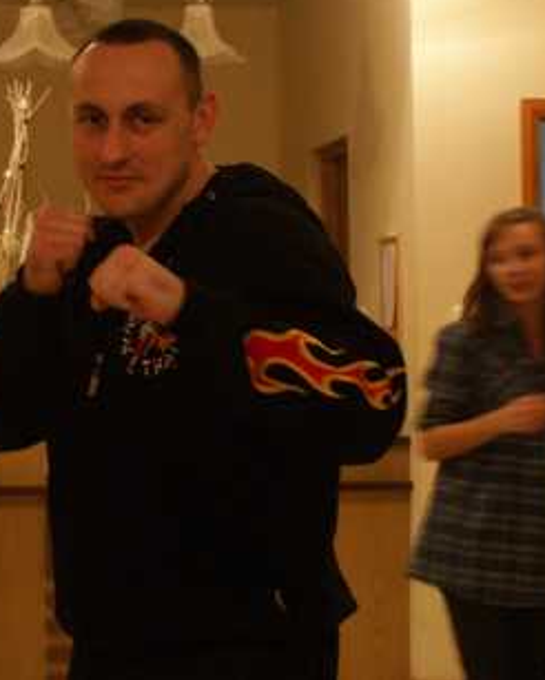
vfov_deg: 21.6
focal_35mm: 88
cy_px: 210
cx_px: 109
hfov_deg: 17.3
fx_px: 1773
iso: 400
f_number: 5
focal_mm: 30
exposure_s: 1/13
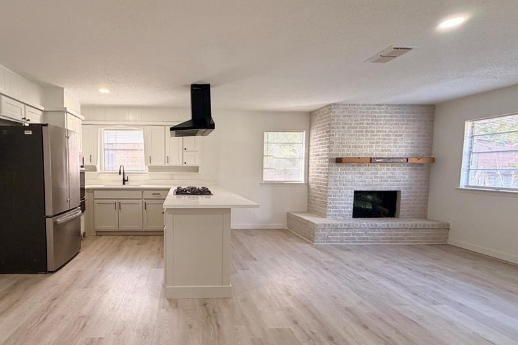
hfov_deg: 84.9
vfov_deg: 64.4
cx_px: 189
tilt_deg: -4.0
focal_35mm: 19
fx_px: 273
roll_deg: +0.4
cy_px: 187
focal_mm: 2.22
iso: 200
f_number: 2.2
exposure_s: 1/60
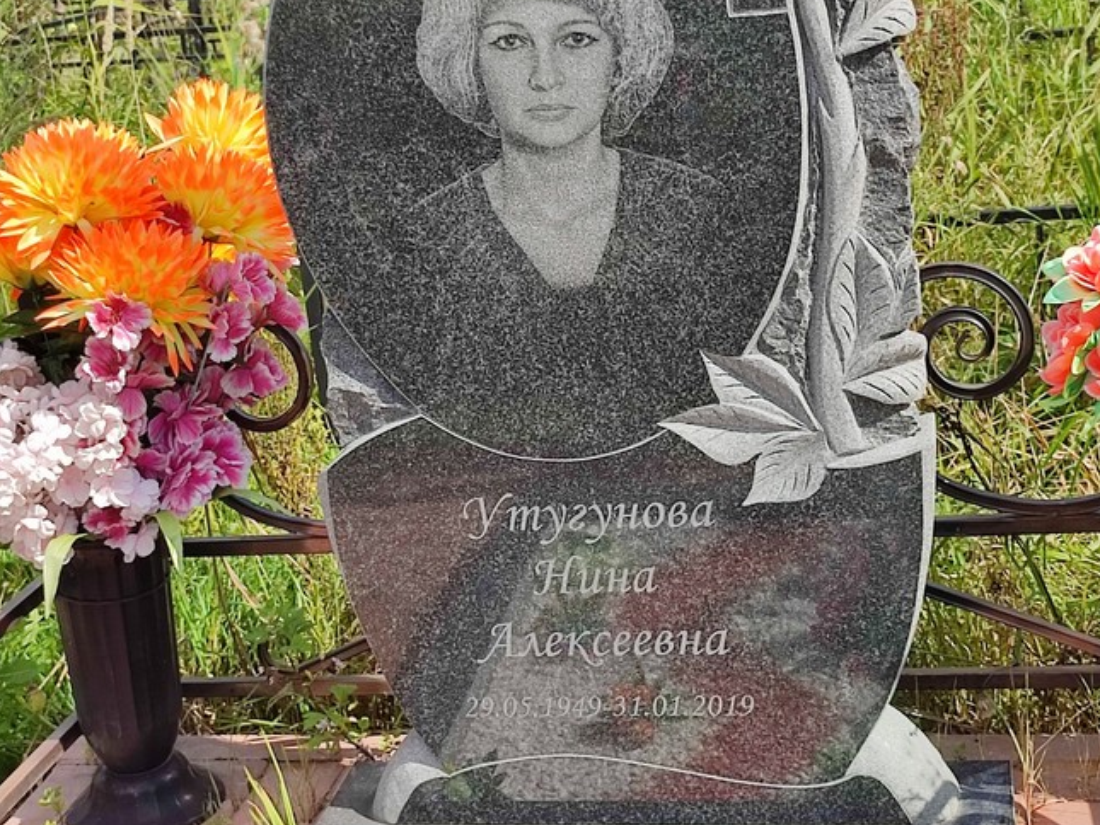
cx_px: 488
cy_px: 336
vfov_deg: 45.2
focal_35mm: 31
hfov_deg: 58.2
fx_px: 985
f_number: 1.9
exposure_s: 1/711
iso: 50
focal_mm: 6.04
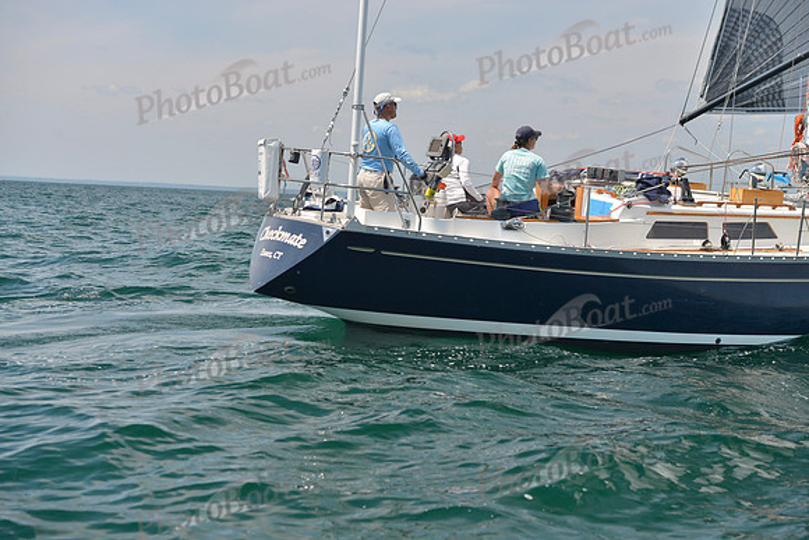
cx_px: 404
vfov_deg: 19.5
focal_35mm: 70
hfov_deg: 28.8
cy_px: 270
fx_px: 1573
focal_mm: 70
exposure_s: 1/800
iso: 400
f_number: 5
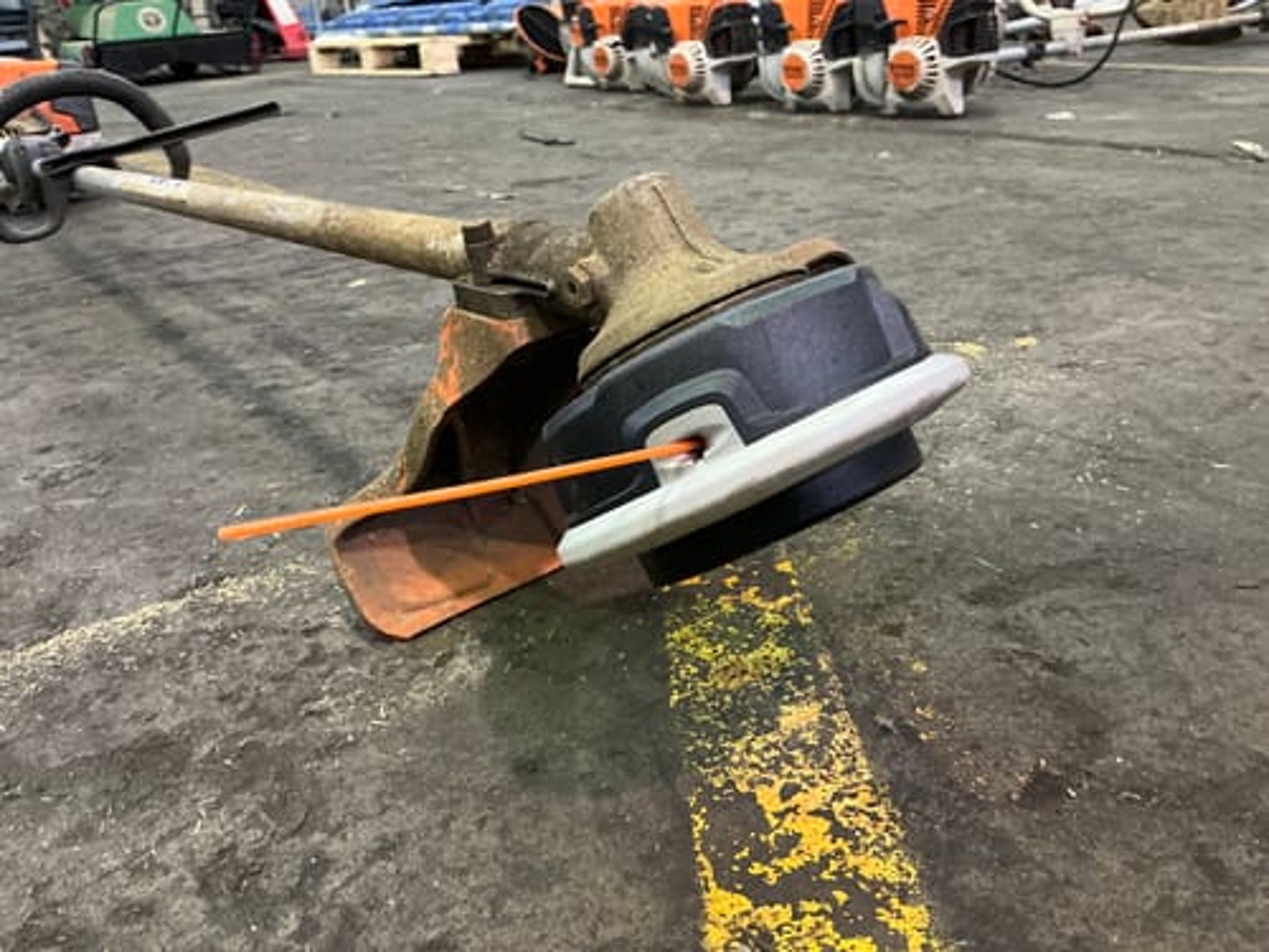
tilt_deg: -24.2
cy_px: 476
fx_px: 1026
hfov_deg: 63.4
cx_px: 634
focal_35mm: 28
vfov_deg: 49.7
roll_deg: +4.5
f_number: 1.8
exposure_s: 1/33
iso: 200
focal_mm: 3
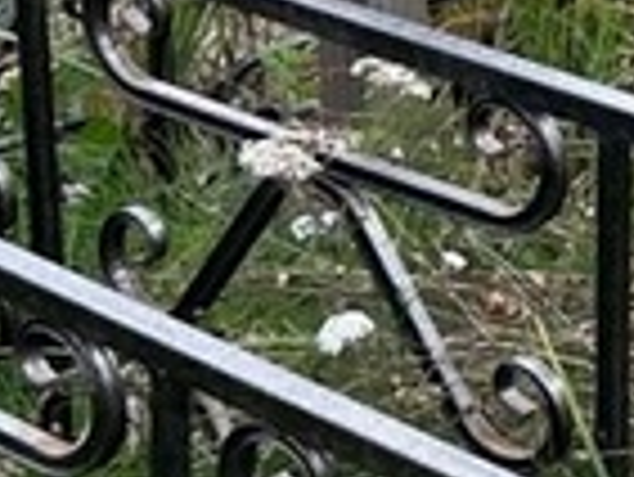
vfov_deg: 7.8
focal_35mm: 189
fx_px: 3465
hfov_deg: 9.7
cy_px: -18
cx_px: 1322
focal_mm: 5.7
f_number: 1.5
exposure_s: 1/639
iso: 50
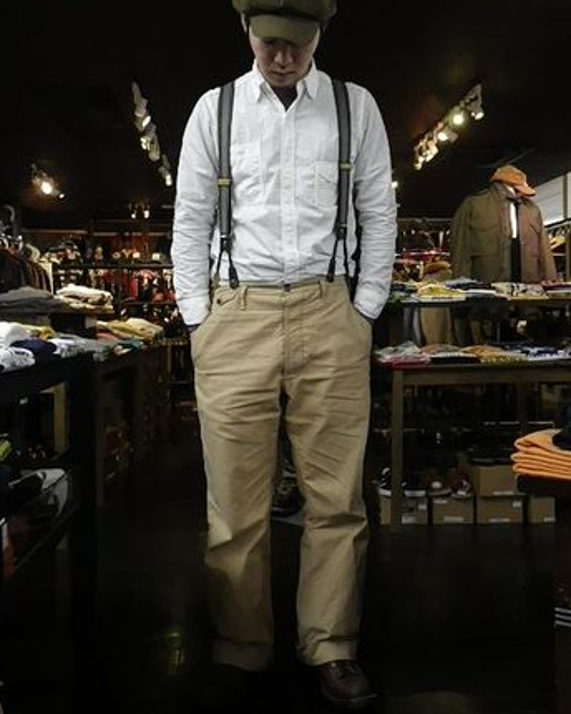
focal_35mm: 36
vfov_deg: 50.3
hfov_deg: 41.2
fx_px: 760
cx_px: 286
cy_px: 343
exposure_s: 1/50
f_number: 3.8
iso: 640
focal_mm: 6.1
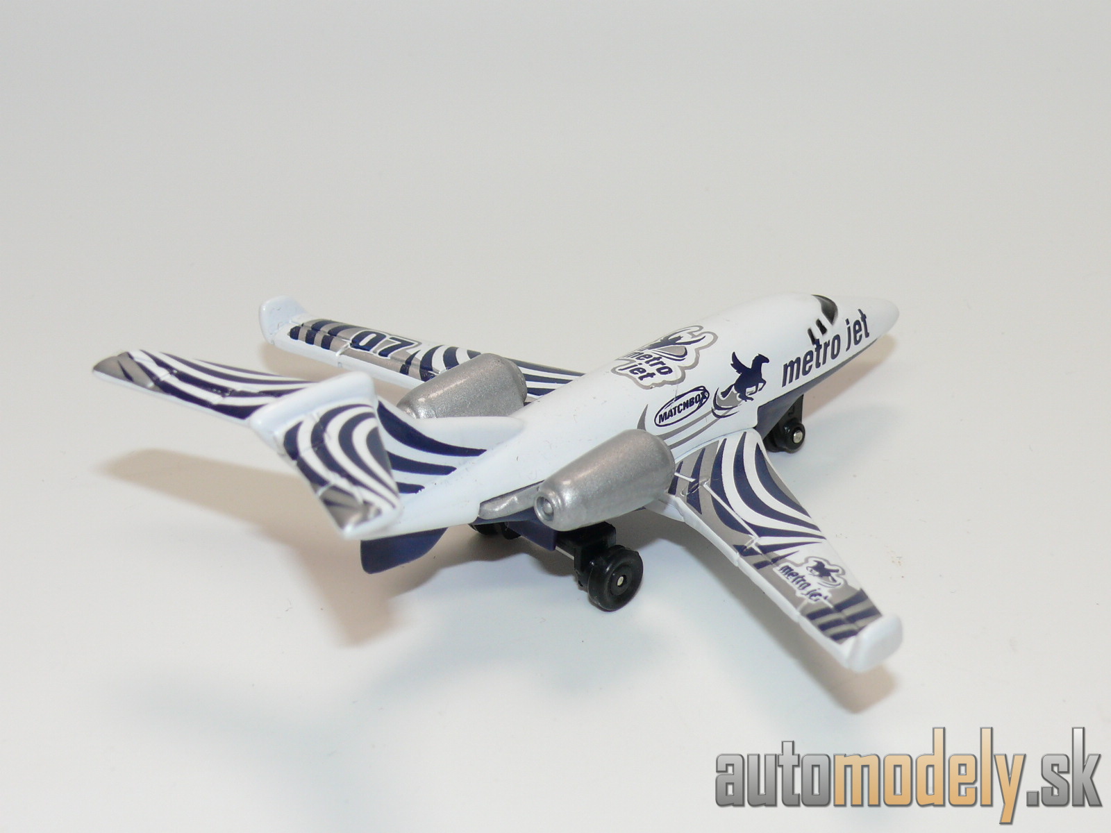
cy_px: 416
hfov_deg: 28.2
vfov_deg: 21.3
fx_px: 2215
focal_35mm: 69
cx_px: 556
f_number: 4
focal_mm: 11
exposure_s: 1/30
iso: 100
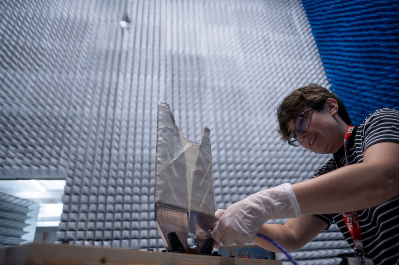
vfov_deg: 51.3
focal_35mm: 25
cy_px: 132
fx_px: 277
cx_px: 200
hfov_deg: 71.5
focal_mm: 25
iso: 450
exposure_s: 1/60
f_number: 2.8
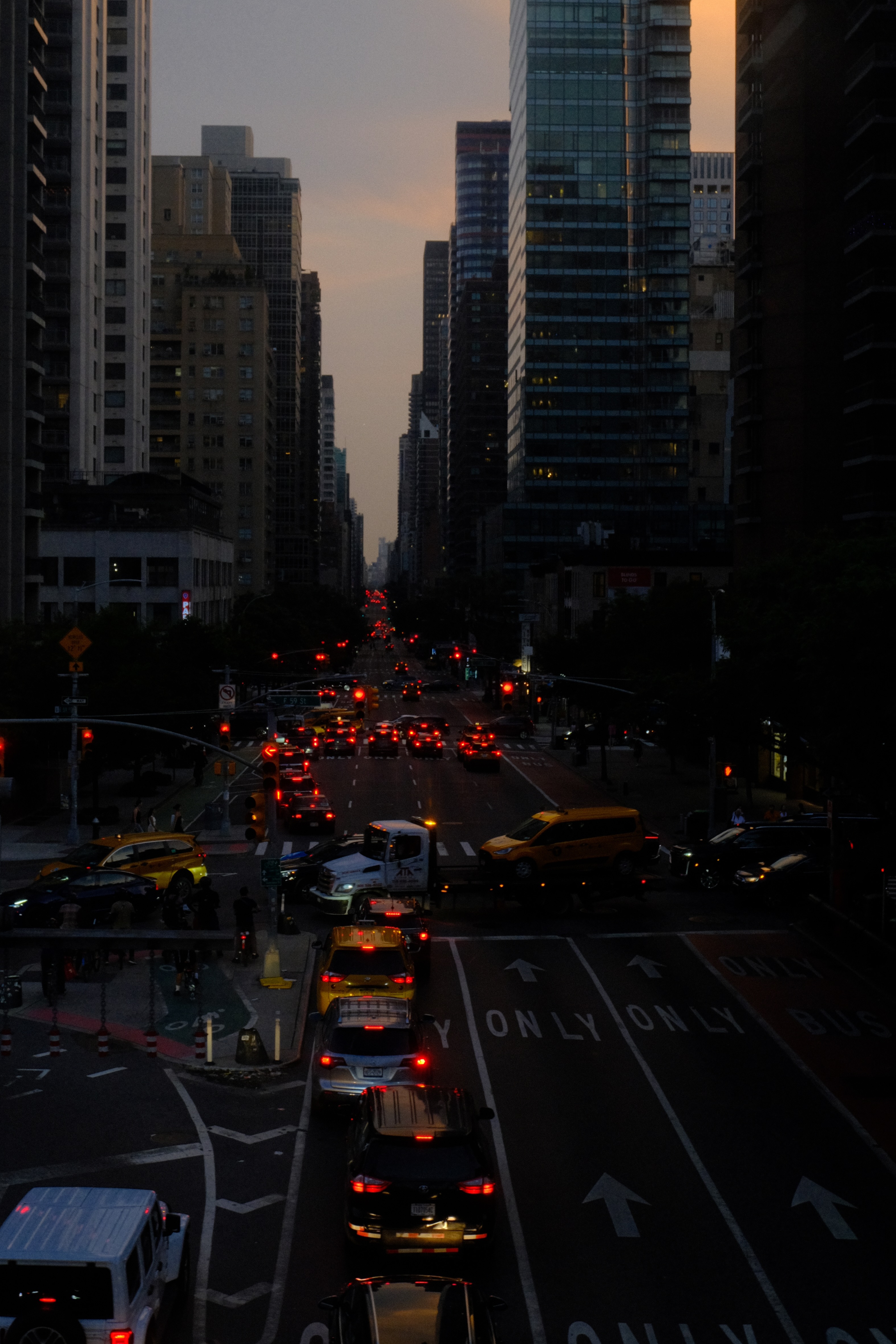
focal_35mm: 49
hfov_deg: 27.5
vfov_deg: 40.3
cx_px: 401
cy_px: 612
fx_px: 1829
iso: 800
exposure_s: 1/105
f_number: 5.6
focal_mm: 24.9
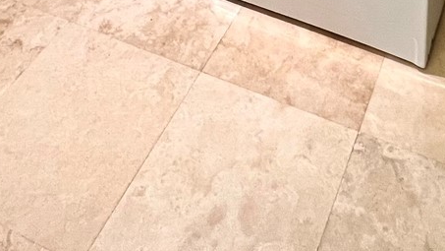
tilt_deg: -19.8
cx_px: 348
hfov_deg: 39.9
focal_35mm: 50
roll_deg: +0.6
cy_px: -338
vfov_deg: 15.1
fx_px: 590
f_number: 1.8
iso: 125
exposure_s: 1/60
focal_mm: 1.57
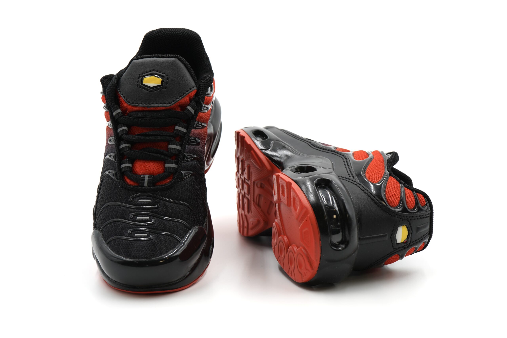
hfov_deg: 31.4
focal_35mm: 64
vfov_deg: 21.2
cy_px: 169
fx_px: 901
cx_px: 254
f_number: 11
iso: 200
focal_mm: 64
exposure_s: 1/20
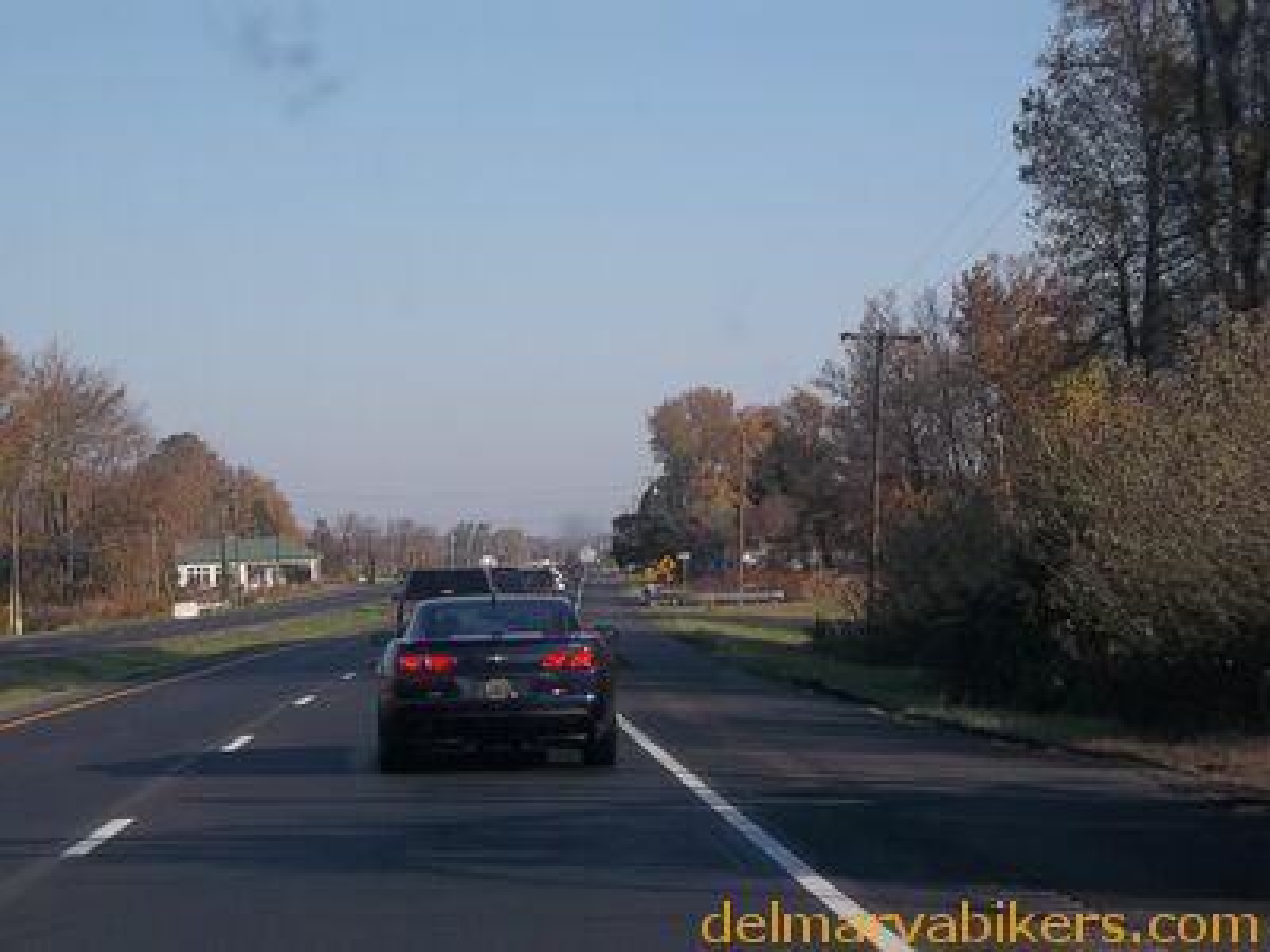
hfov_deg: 22.8
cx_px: 635
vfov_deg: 17.2
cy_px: 476
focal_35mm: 86
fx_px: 3155
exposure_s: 1/500
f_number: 4.3
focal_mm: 15.4
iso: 80
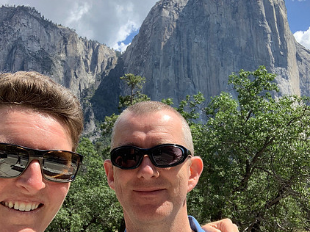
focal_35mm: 44
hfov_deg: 43.0
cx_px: 158
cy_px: 113
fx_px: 394
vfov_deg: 32.8
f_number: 2.2
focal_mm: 2.87
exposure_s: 1/471
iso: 16
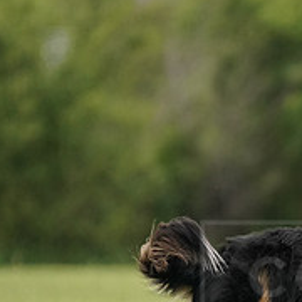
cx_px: 361
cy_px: 305
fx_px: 16266
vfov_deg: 1.1
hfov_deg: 1.1
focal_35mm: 1648
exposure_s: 1/4000
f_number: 6.3
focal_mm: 600
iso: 3200
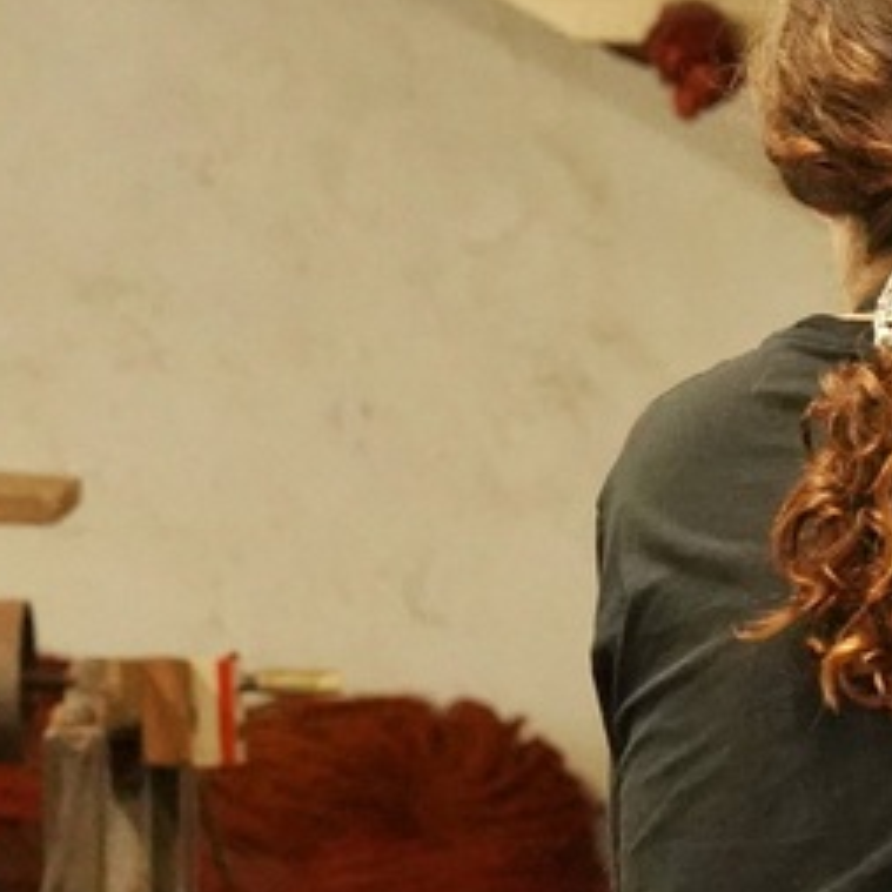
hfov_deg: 7.5
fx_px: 6764
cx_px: 416
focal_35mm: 232
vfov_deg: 7.5
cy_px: 802
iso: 12800
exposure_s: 1/500
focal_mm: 69
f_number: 5
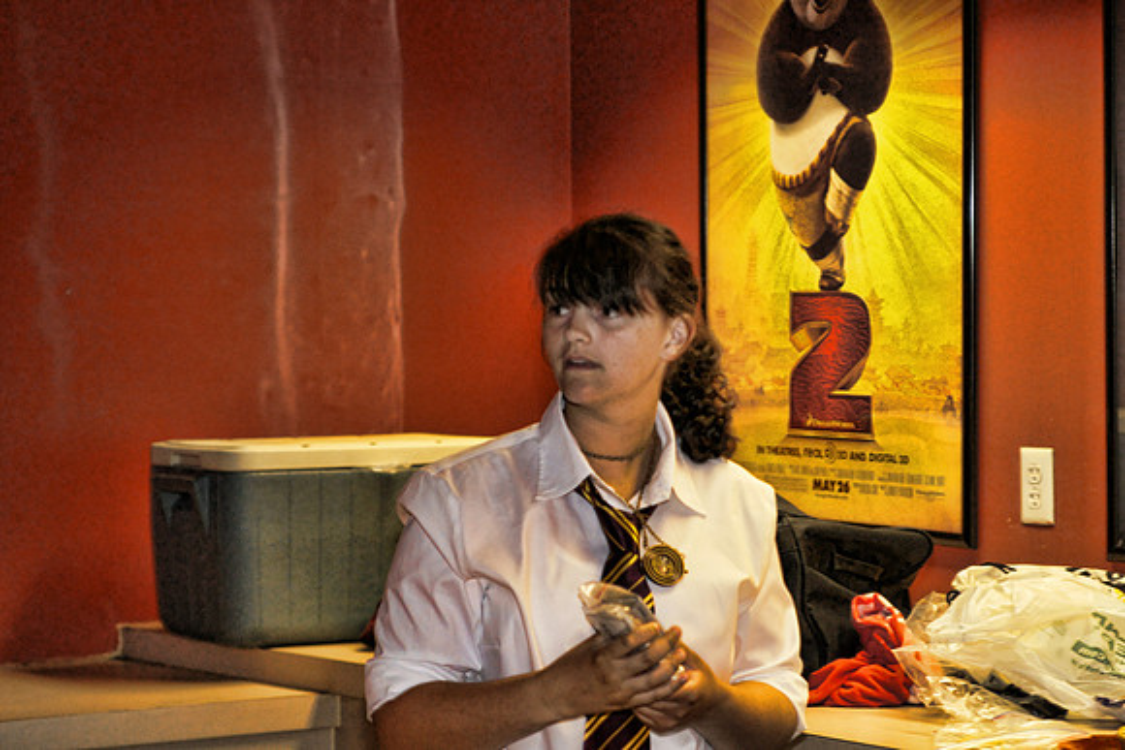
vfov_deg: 12.2
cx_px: 562
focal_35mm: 112
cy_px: 375
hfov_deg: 18.2
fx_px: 3516
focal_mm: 75
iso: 800
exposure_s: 1/125
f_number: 2.8
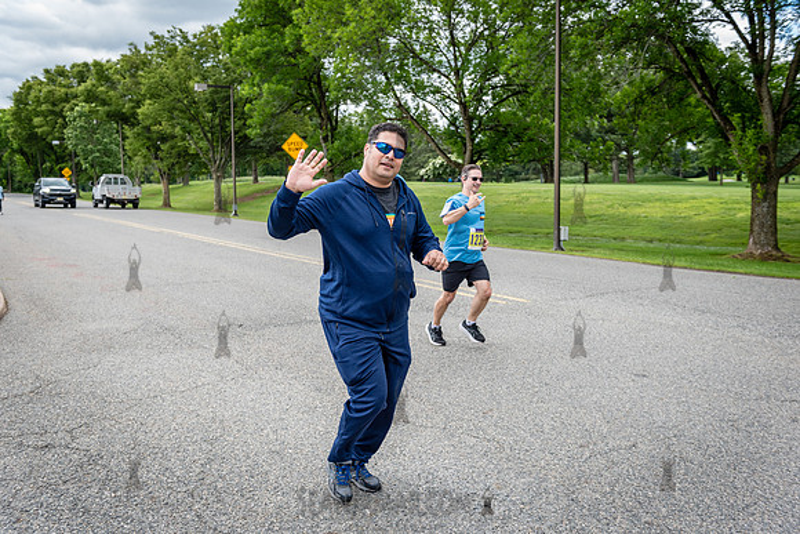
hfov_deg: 55.8
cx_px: 400
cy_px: 267
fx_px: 756
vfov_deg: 38.9
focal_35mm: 34
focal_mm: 34
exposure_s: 1/800
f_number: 4.5
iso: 400
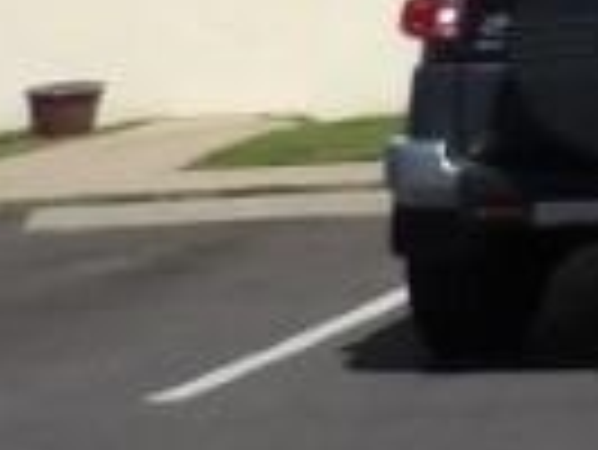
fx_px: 3199
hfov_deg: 7.9
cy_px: -698
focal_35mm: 185
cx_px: 2212
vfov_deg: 7.4
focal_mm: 4.3
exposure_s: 1/391
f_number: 7.4
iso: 100
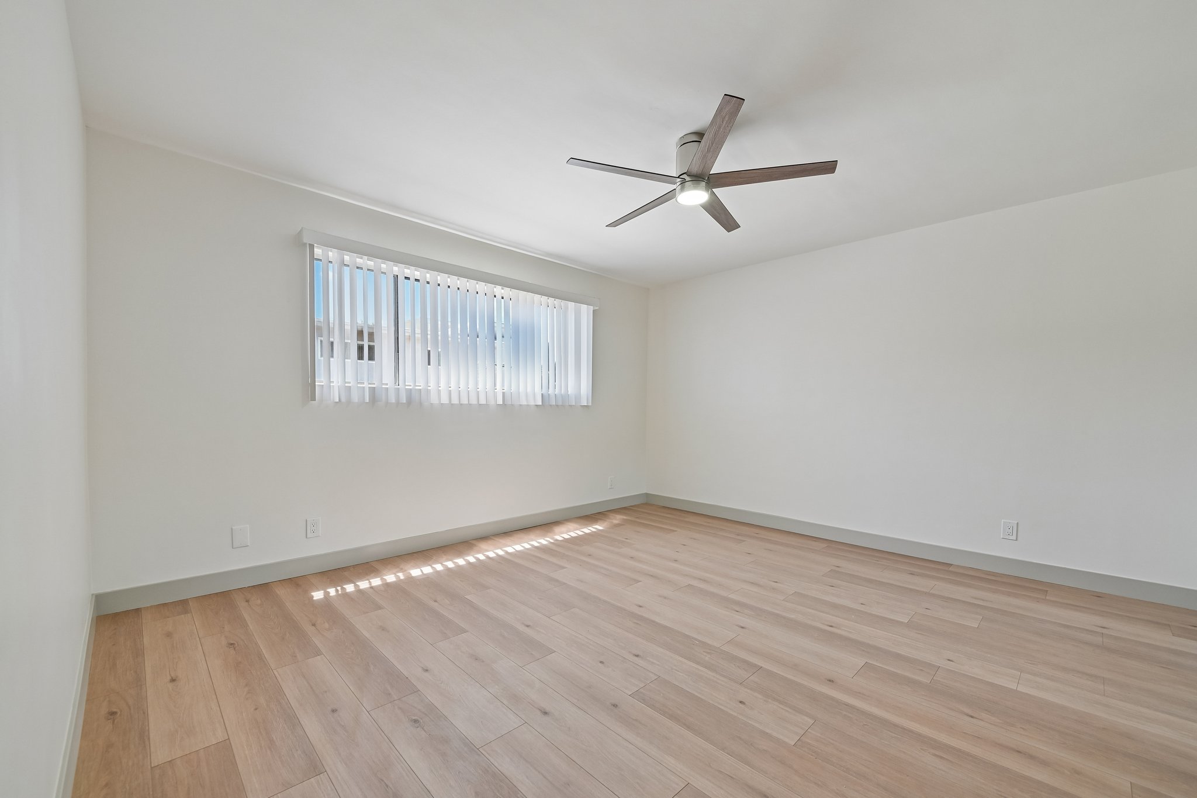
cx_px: 598
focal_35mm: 14
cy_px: 399
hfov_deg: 104.3
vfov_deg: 81.2
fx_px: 465
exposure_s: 1/5
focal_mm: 14
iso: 250
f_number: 8
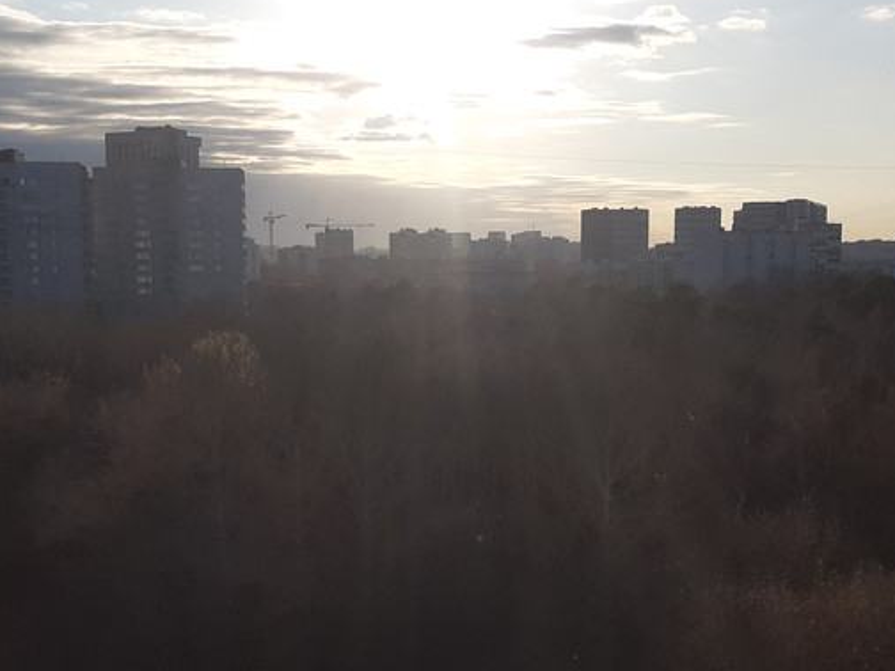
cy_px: 430
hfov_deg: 34.9
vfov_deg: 26.5
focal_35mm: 55
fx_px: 1422
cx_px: 477
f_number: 1.7
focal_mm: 3.93
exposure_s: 1/5128
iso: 40
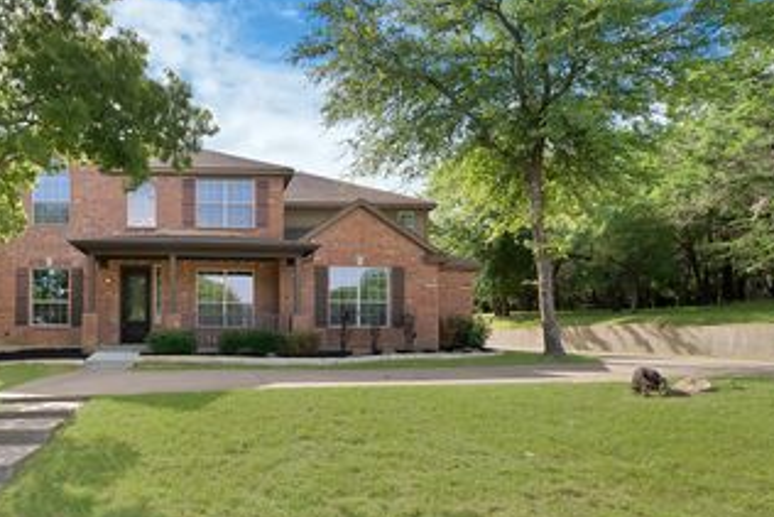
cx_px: 206
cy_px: 333
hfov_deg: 81.0
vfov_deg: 63.4
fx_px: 409
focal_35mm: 19
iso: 640
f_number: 9
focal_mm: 12
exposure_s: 1/200
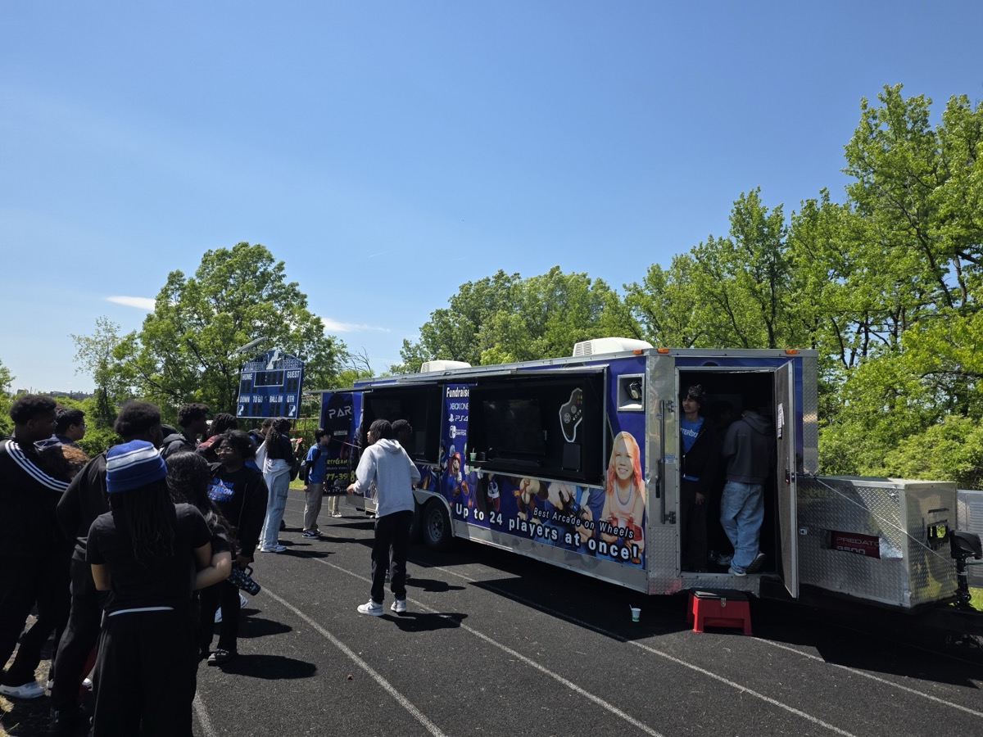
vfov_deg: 58.9
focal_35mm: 23
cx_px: 492
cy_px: 368
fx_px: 653
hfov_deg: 73.9
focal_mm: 6.3
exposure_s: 1/4145
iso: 80
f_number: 1.7
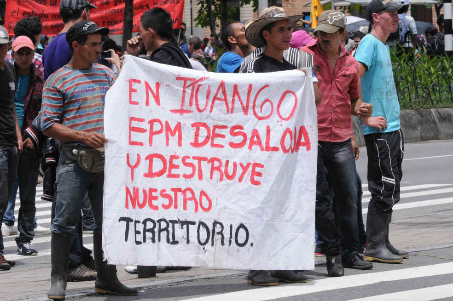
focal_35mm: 168
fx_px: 2113
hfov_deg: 12.2
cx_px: 226
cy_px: 150
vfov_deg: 8.2
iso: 400
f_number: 13
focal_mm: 112
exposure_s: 1/400
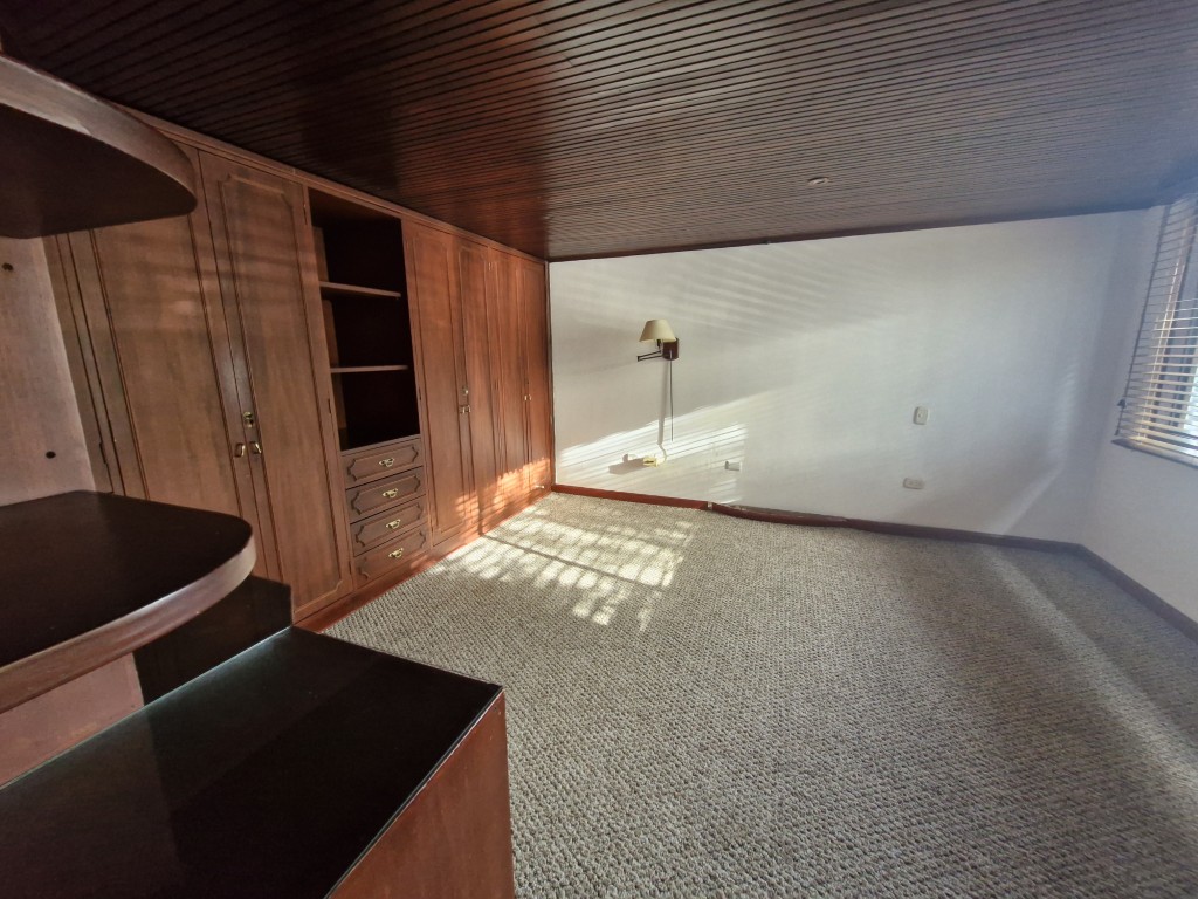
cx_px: 599
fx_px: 450
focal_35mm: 13
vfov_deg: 89.9
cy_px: 450
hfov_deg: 106.2
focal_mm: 1.74
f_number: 2.2
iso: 320
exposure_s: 1/60
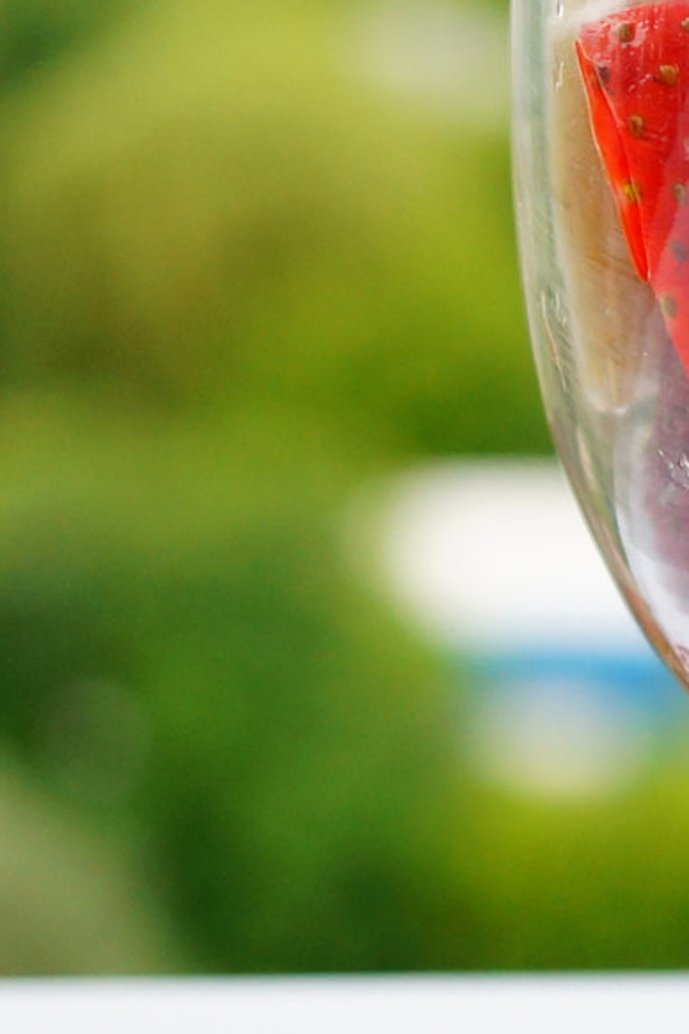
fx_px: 4536
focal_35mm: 158
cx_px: 925
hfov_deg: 8.5
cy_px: 541
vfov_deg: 13.0
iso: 400
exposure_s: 1/160
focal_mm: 30
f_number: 3.5
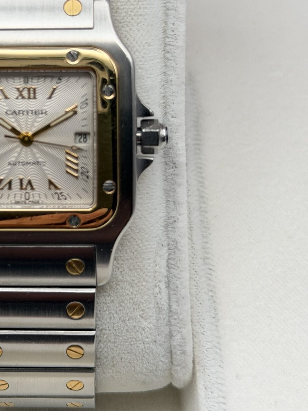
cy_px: 95
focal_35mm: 100
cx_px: 24
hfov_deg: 14.6
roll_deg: +2.5
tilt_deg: -43.8
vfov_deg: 19.5
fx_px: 1186
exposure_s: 1/289
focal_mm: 6.76
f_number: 1.78
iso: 64
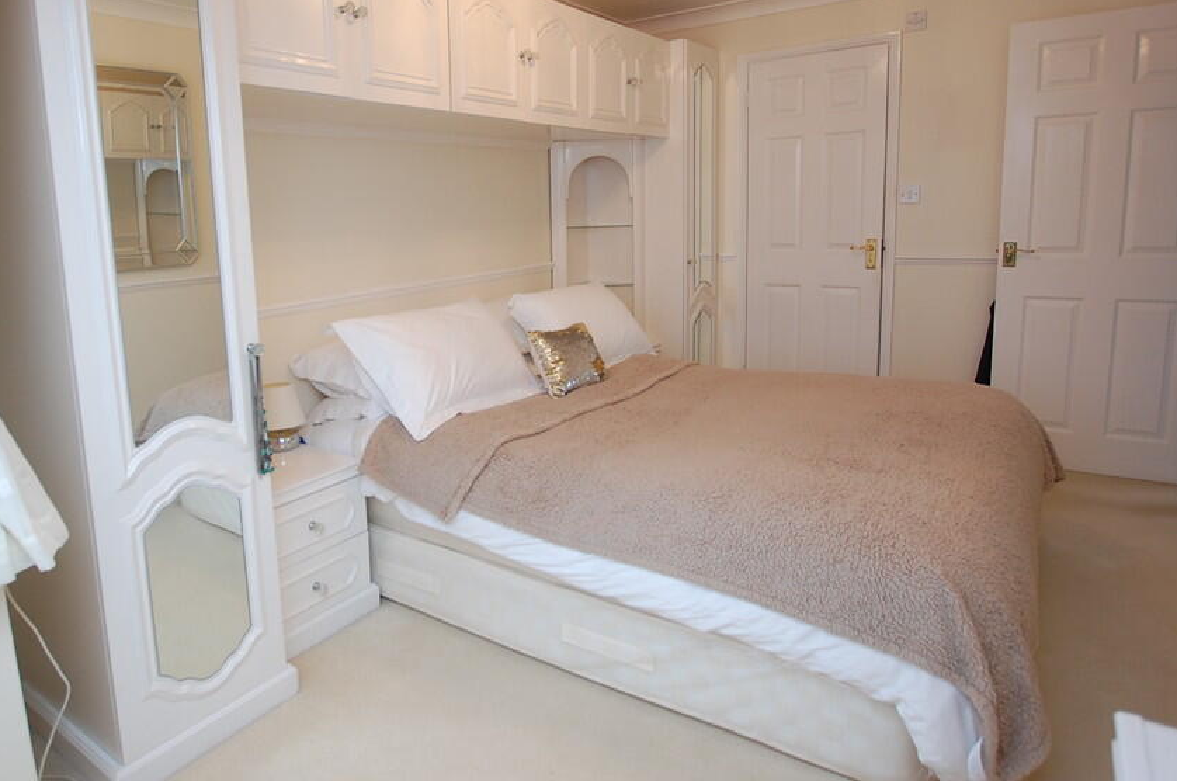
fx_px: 718
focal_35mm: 22
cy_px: 325
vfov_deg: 56.8
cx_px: 490
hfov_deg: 78.0
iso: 400
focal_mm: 12
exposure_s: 1/50
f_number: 3.5
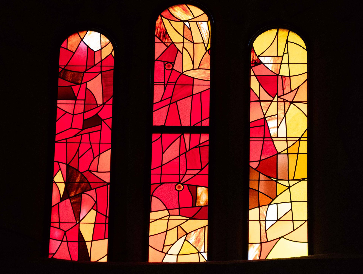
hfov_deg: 8.1
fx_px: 2572
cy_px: 128
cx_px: 201
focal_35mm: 245
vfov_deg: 6.1
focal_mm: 165
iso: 8000
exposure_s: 1/1000
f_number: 6.3
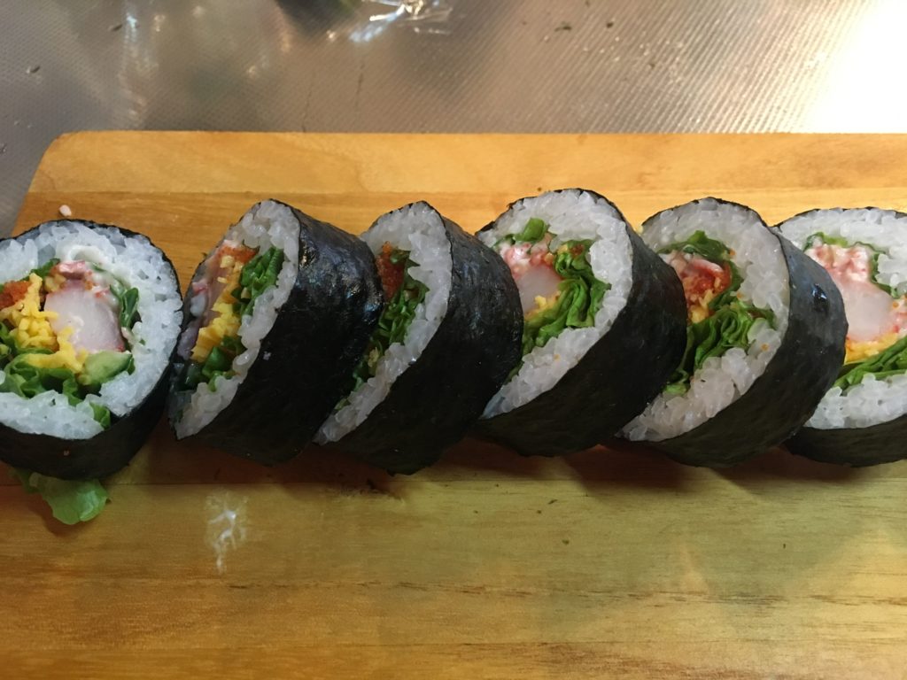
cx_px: 454
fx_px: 760
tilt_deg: -55.5
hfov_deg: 61.7
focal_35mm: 29
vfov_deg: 48.2
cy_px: 340
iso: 200
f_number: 2.2
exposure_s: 1/30
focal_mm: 4.15
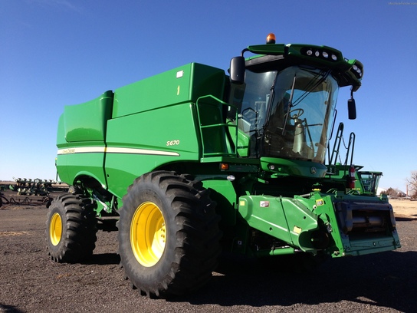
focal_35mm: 33
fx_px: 398
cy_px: 156
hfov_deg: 55.4
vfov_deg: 42.9
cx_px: 208
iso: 50
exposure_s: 1/989
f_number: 2.4
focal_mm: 4.13
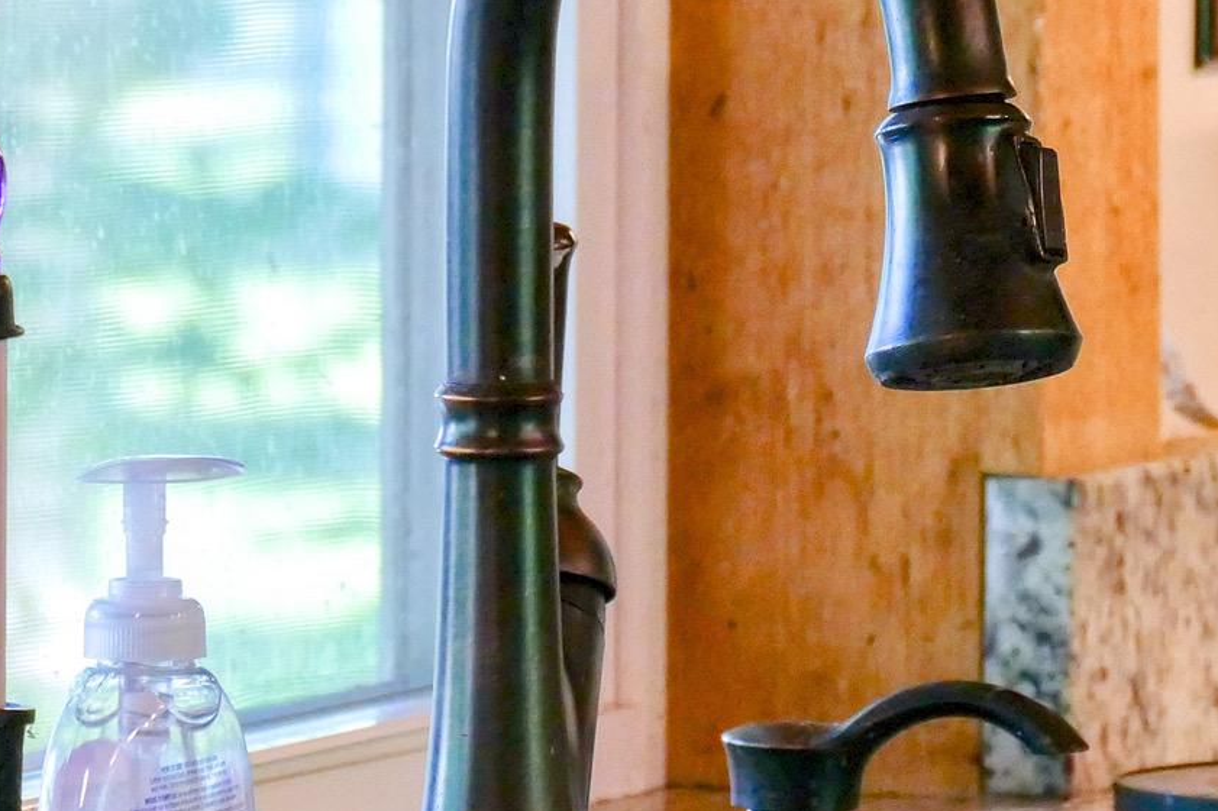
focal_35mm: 453
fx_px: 15320
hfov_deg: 4.5
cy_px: 406
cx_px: 1105
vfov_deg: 3.0
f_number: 4
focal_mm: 67.72
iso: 1250
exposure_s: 1/100
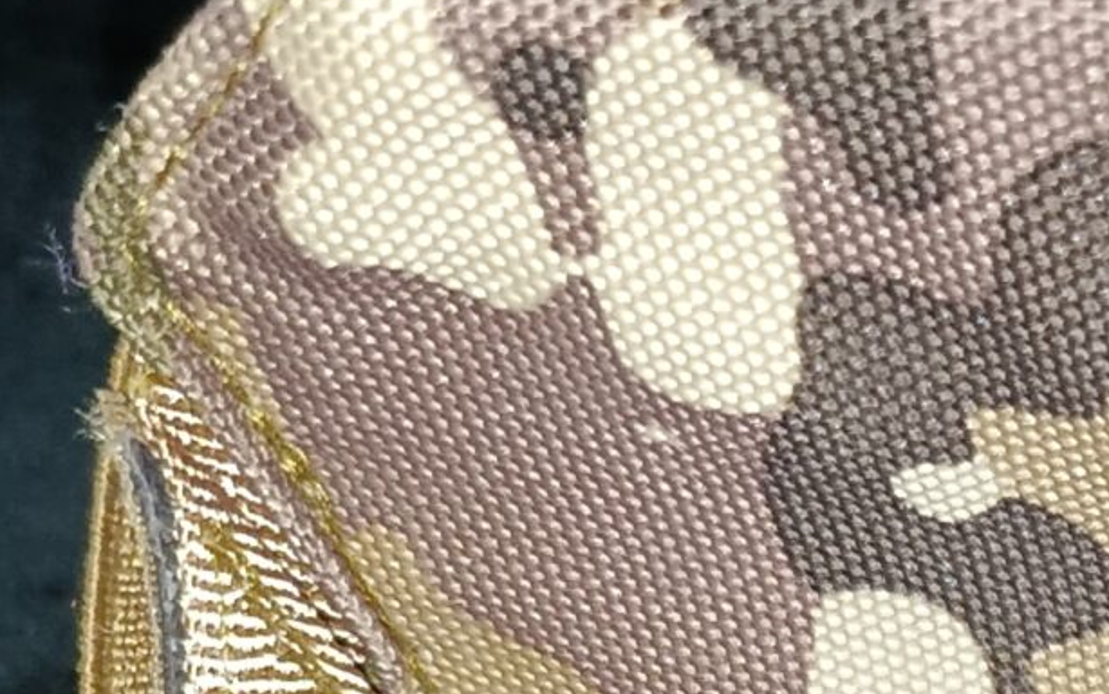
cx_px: 1660
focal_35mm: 106
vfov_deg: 11.1
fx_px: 3204
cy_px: 1424
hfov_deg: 17.6
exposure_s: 1/50
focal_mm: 5.24
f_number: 1.7
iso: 874
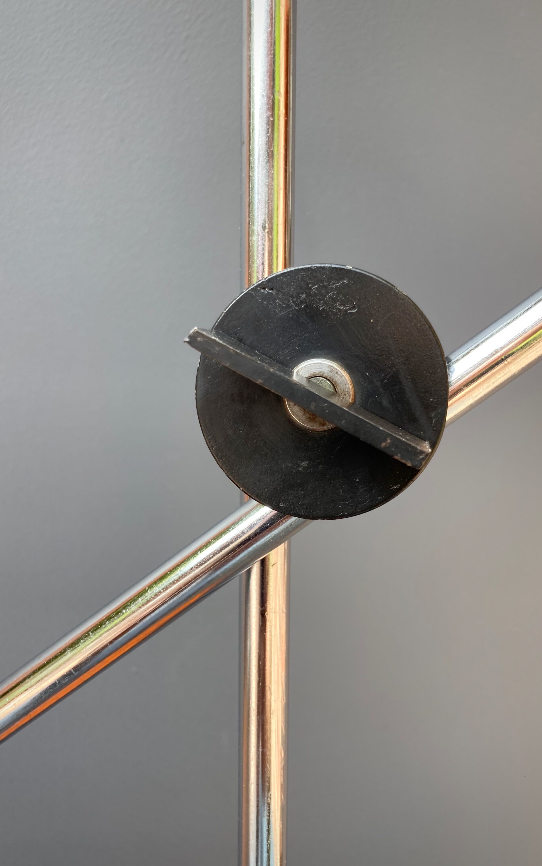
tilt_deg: -5.3
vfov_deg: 62.9
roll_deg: +0.0
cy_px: 434
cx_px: 306
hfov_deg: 41.8
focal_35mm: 30
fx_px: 709
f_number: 1.8
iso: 20
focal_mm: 3.99
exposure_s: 1/127
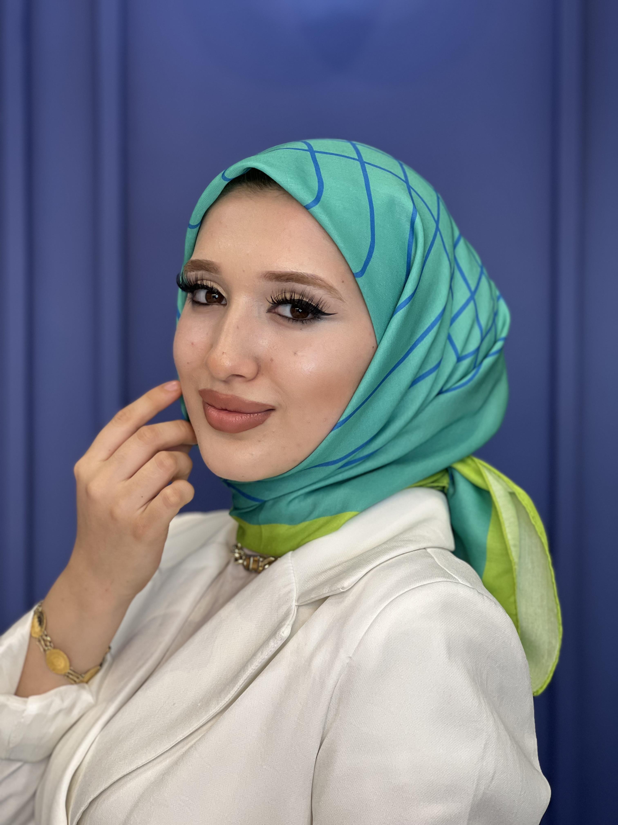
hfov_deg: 19.1
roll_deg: +0.0
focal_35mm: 77
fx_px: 1833
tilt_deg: -2.2
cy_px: 412
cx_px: 309
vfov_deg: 25.3
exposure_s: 1/100
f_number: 2.8
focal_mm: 9
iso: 100
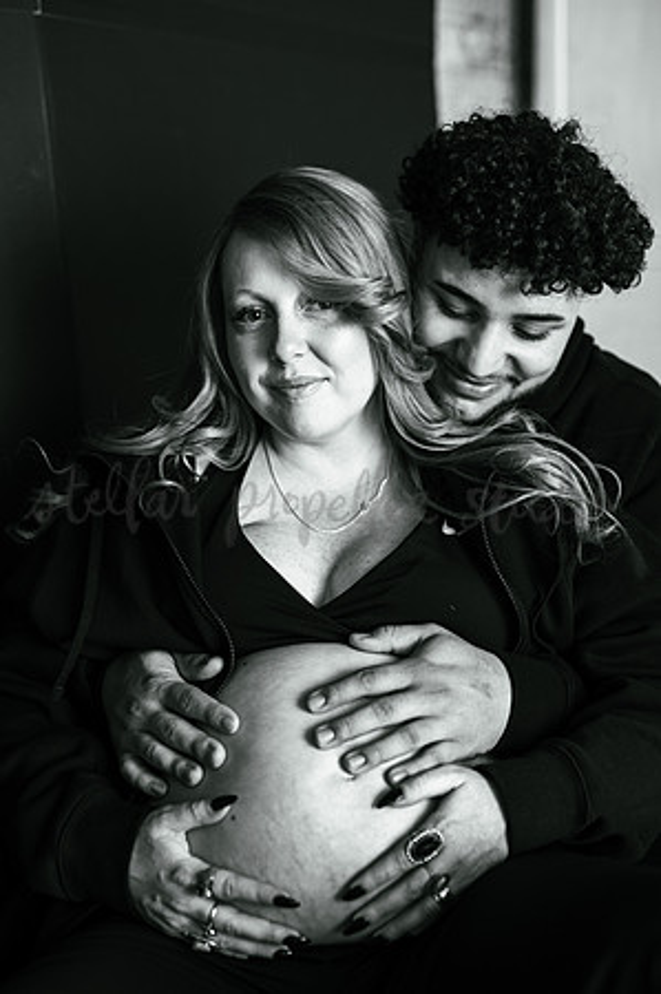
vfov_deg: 39.6
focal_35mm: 50
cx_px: 330
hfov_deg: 26.9
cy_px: 497
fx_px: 1380
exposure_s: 1/160
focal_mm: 50
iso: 200
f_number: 2.5
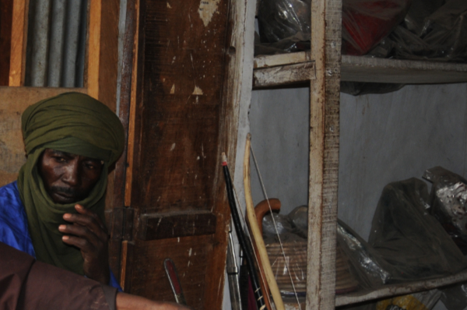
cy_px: 247
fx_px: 777
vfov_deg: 22.3
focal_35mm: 60
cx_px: 187
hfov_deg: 33.3
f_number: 3.8
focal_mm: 24
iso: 320
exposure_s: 1/250
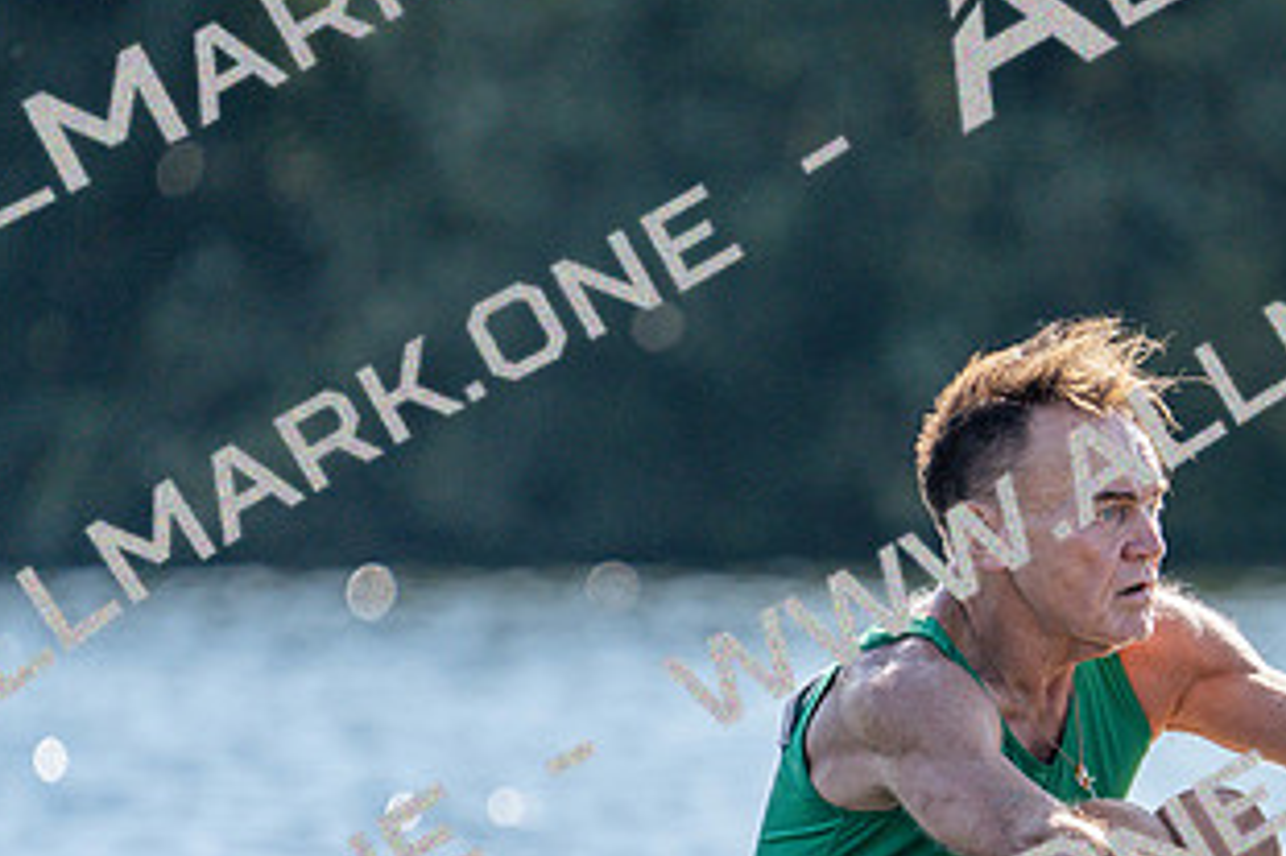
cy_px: 738
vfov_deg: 1.6
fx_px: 31096
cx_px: 1174
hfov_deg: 2.4
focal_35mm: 871
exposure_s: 1/1600
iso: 400
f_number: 6.3
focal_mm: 467
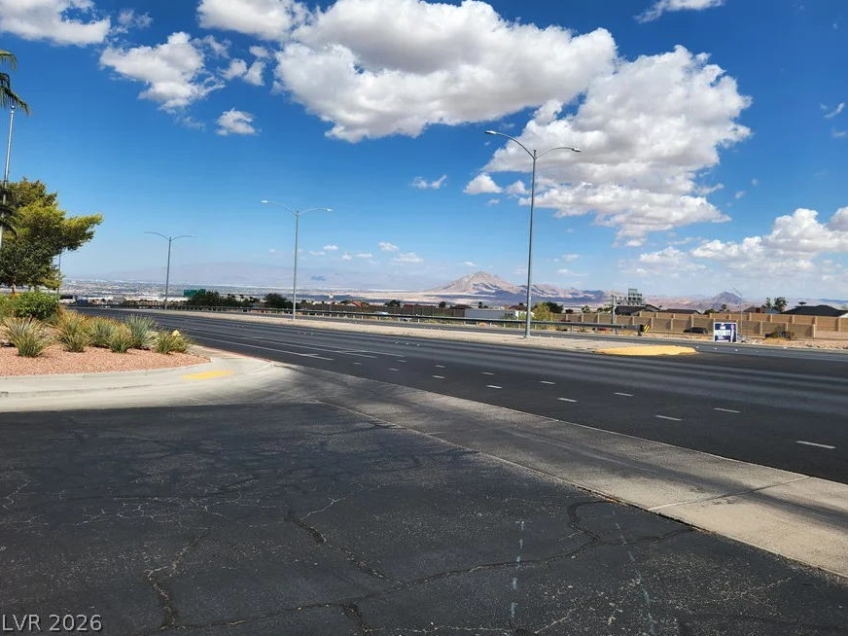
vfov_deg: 51.1
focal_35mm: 27
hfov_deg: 64.9
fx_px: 661
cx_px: 494
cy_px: 265
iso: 20
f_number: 1.8
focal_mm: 5.4
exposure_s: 1/2572
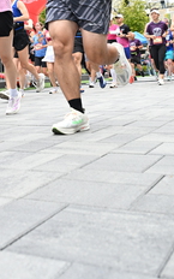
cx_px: 64
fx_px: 440
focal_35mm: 58
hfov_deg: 22.3
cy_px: 13
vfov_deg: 32.8
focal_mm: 24
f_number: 4
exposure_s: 1/640
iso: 2000
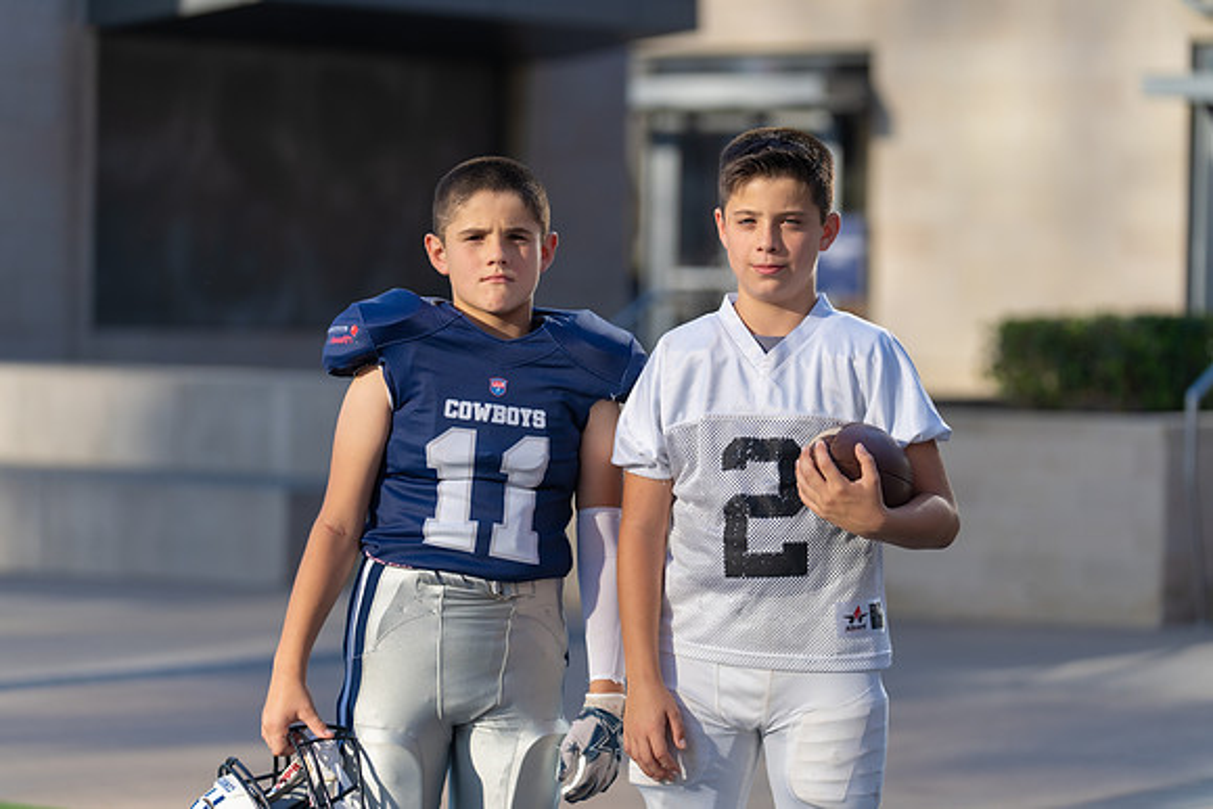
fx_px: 4200
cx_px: 606
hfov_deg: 16.4
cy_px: 404
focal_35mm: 125
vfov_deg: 11.0
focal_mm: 121
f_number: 3.2
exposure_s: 1/640
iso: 100
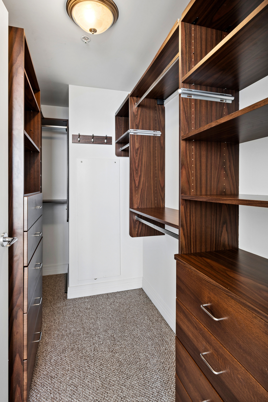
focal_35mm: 20
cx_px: 134
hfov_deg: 63.2
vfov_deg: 85.4
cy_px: 201
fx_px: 218
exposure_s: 1/15
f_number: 8
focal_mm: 19.5
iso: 200
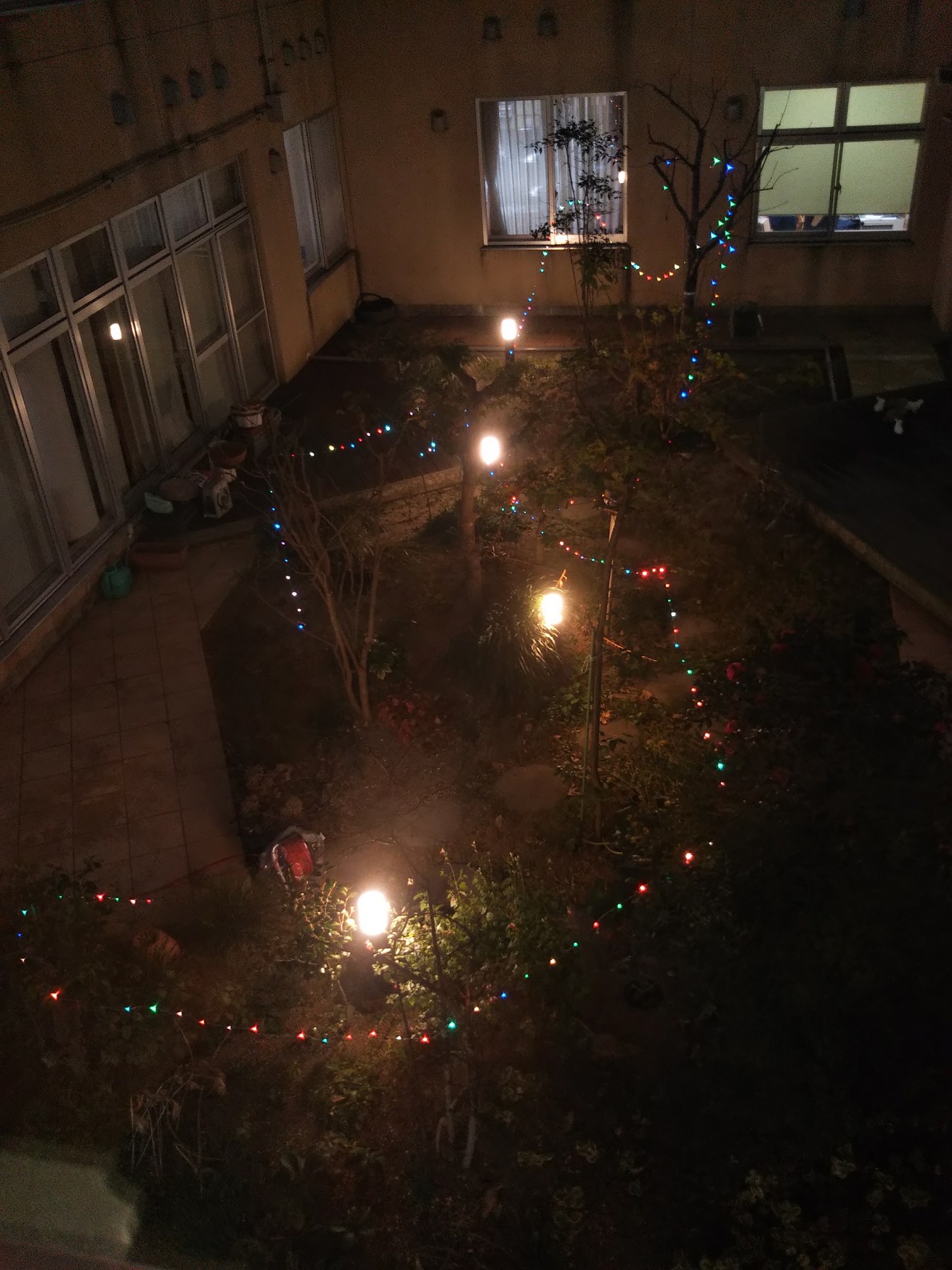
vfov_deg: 60.0
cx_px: 476
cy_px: 635
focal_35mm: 30
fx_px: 1100
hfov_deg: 46.8
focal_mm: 4
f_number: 2.2
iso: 64
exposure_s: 1/10
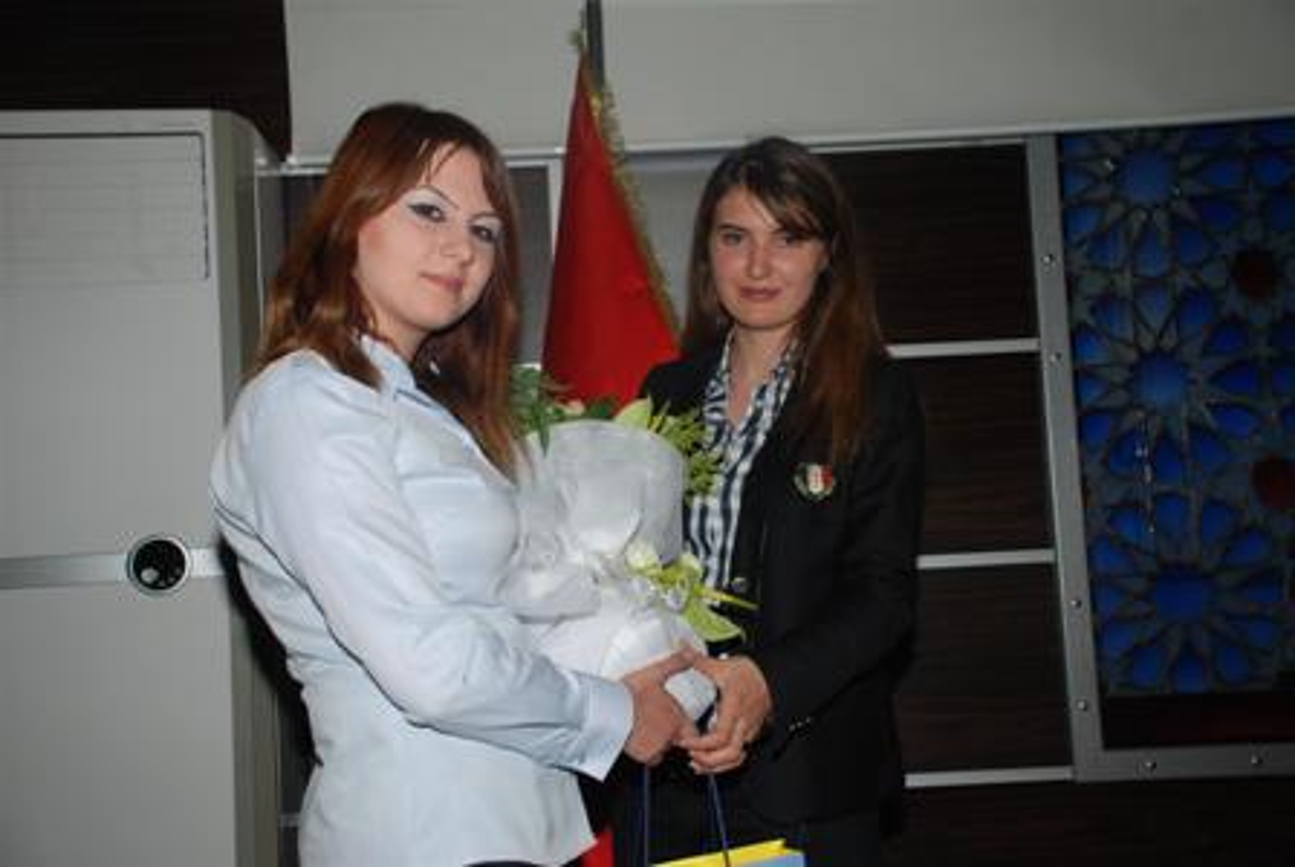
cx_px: 648
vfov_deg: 32.0
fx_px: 1513
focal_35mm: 42
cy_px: 434
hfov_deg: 46.3
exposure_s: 1/60
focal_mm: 28
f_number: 4
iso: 100
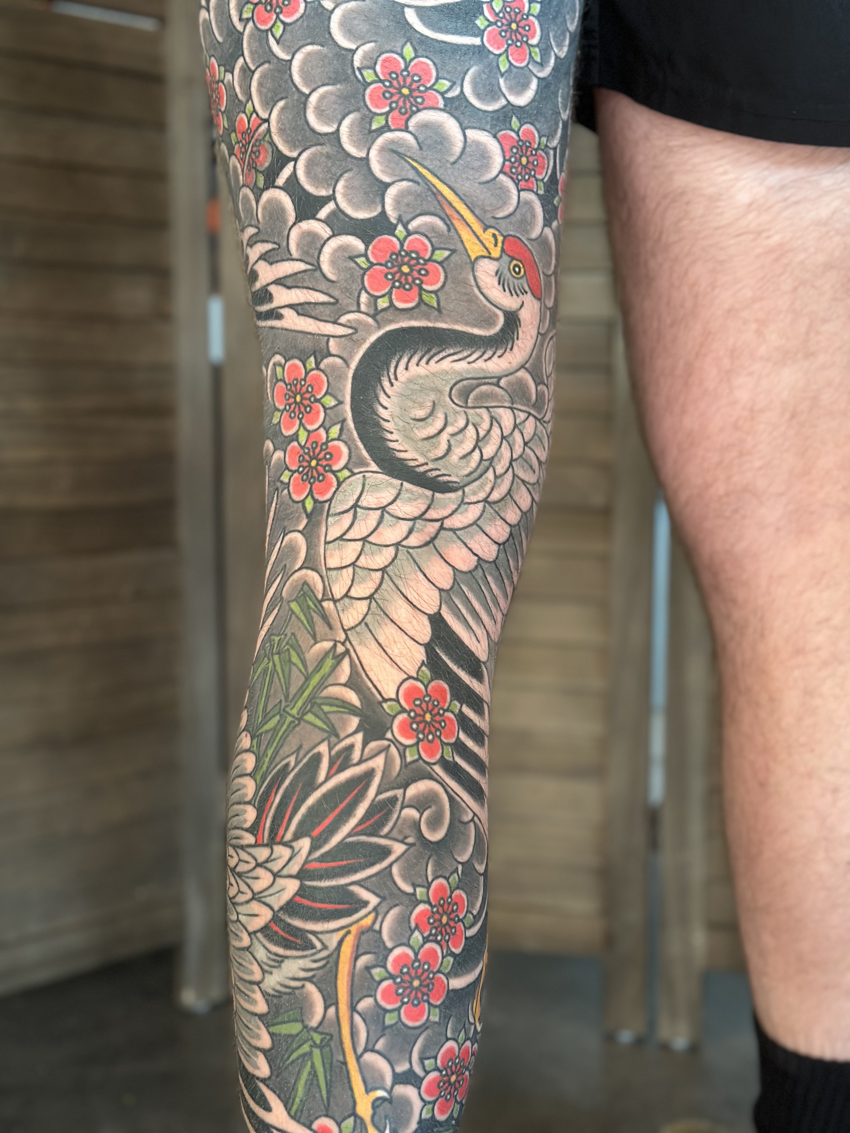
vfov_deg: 39.7
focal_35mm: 48
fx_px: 1572
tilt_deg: -7.0
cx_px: 425
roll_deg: -0.5
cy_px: 566
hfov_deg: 30.3
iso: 400
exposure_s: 1/40
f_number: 1.78
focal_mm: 6.86
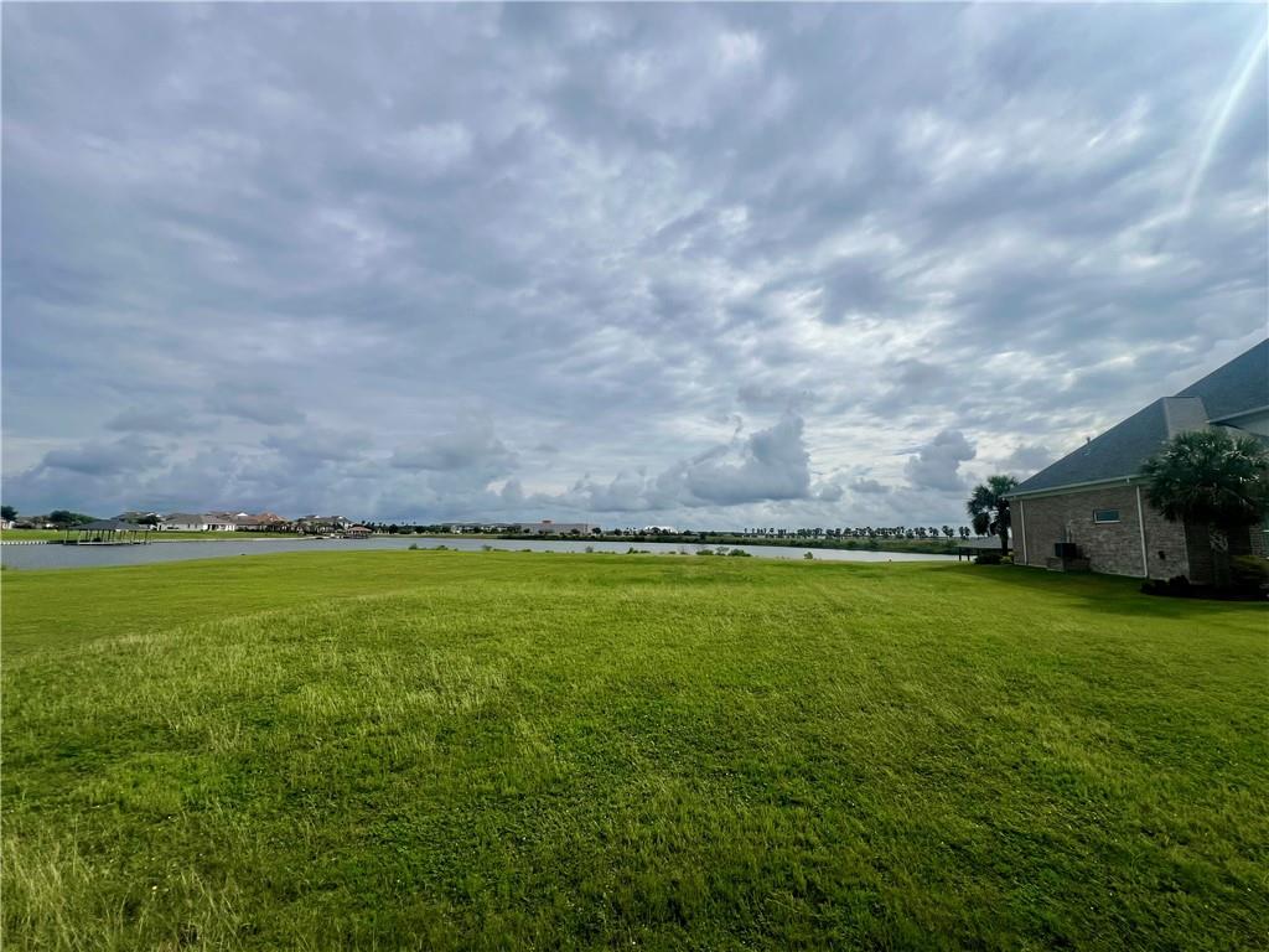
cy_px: 476
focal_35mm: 13
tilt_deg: +6.1
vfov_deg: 89.9
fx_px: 477
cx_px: 634
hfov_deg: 106.2
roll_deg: -0.8
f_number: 1.8
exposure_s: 1/3774
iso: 32
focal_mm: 1.57
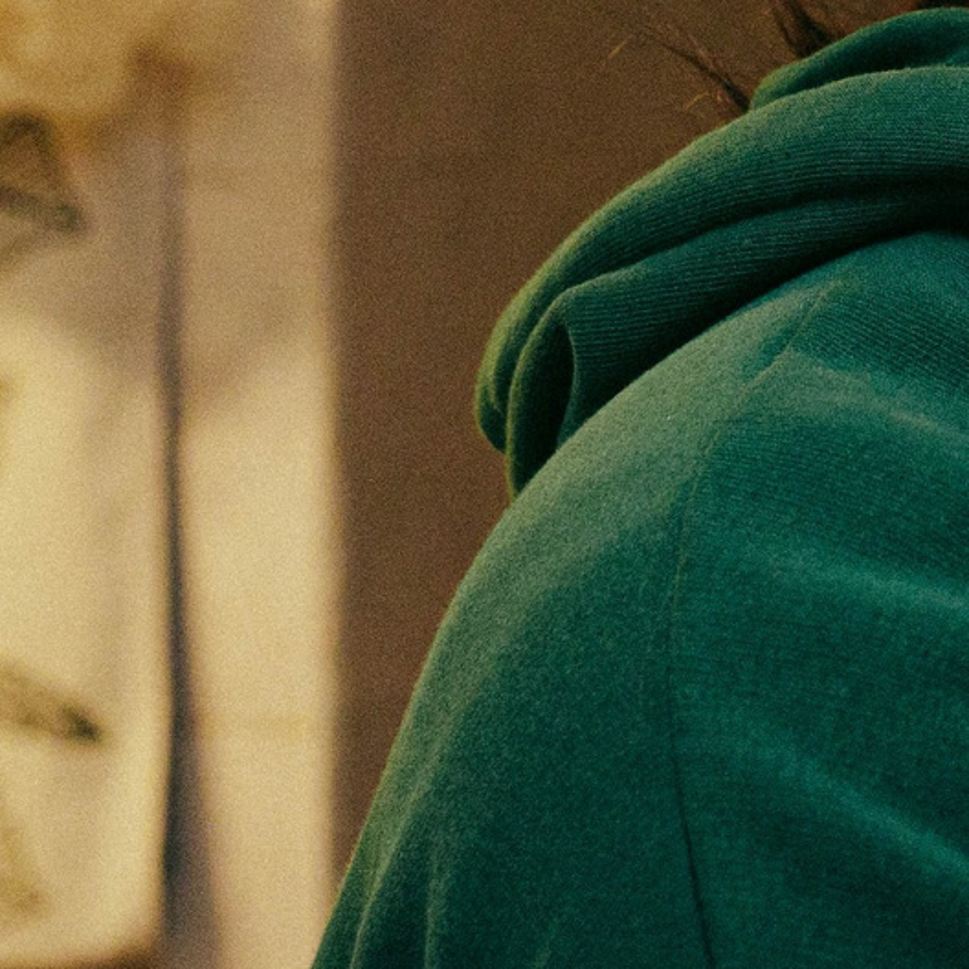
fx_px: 6524
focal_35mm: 206
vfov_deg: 8.3
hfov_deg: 8.3
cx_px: 1380
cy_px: -434
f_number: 5.6
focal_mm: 50
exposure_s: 1/200
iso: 500
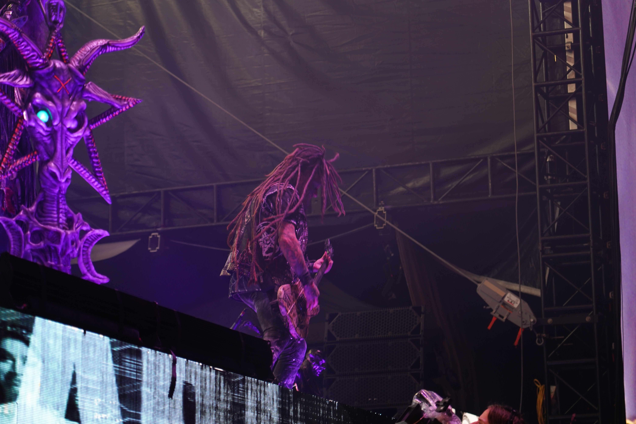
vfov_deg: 13.0
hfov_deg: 19.5
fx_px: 1855
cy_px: 212
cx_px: 318
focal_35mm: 105
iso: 320
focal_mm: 105
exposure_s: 1/125
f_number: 4
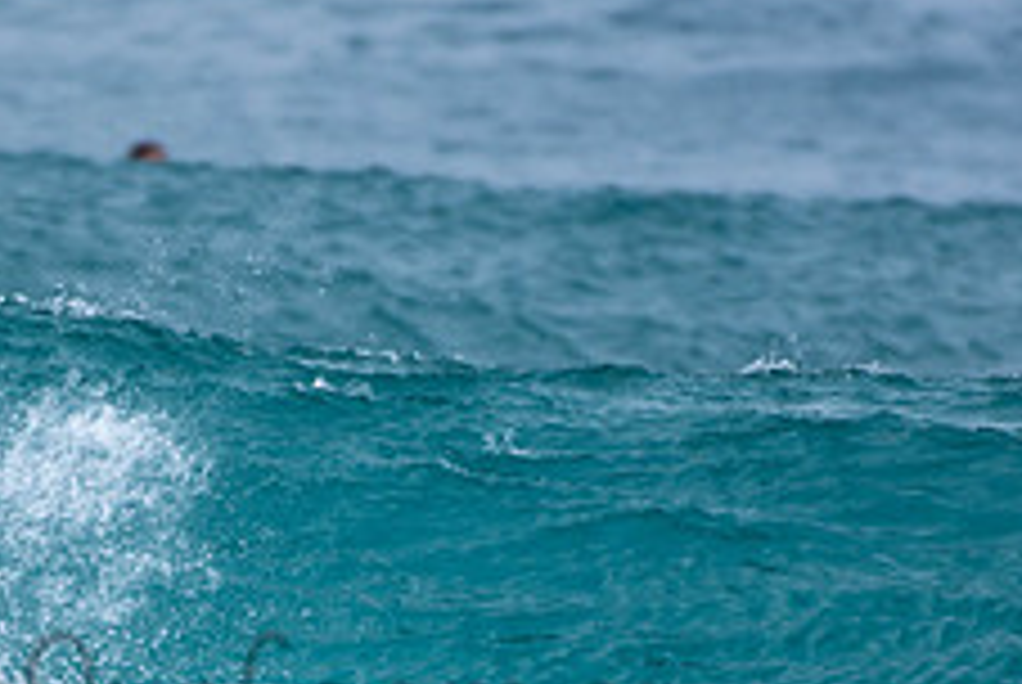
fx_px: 54434
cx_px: 221
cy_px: 664
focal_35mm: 1915
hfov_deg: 1.1
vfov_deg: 0.7
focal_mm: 500
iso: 140
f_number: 5.6
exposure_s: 1/640
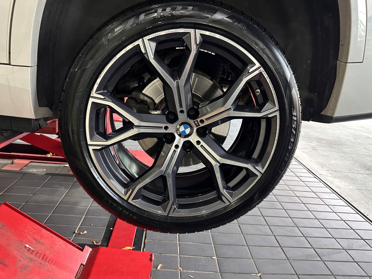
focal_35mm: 24
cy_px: 140
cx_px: 186
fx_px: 258
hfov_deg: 71.6
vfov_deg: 56.8
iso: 500
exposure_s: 1/60
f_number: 1.78
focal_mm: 6.86
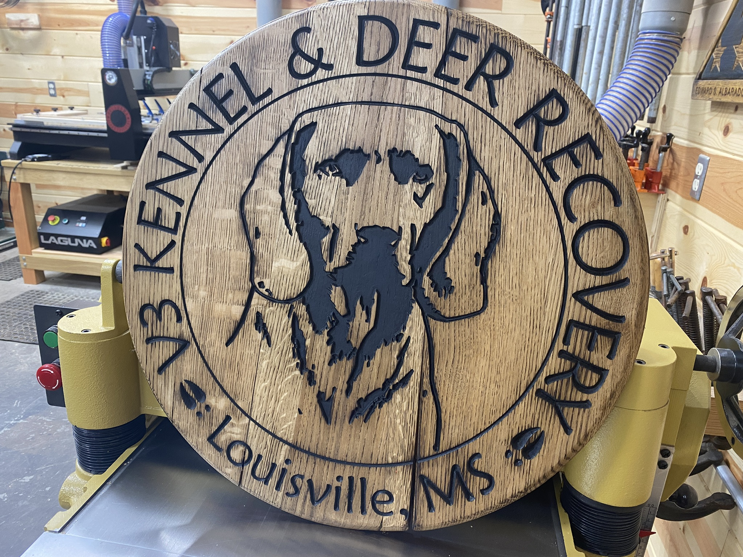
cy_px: 278
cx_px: 372
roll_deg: -2.6
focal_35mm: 26
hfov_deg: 67.3
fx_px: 558
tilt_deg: -20.3
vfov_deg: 53.1
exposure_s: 1/60
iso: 125
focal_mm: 4.25
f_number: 1.8
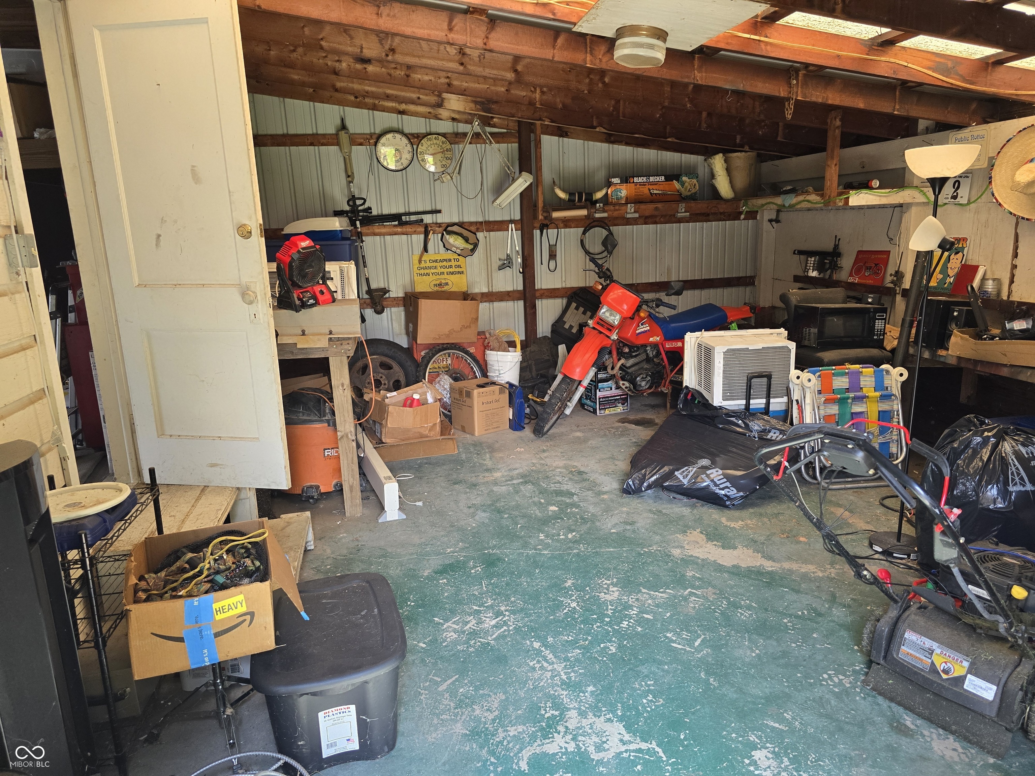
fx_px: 688
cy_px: 388
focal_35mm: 23
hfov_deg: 73.9
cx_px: 518
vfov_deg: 58.9
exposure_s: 1/180
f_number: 1.7
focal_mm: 6.3
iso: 160
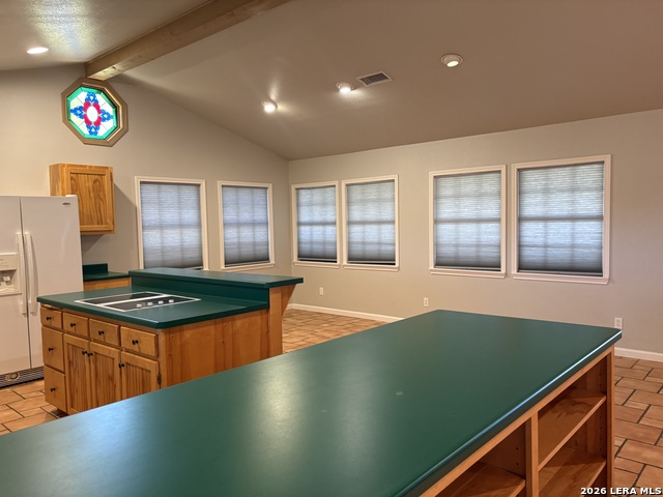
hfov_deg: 67.3
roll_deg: +1.9
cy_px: 248
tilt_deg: -2.0
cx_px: 332
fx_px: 498
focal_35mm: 26
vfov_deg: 53.1
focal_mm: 5.96
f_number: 1.6
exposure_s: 1/60
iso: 200
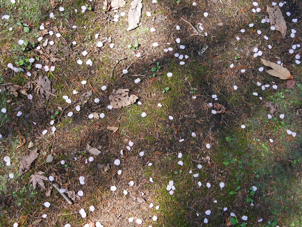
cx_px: 151
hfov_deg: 39.6
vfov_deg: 30.3
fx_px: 419
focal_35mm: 48
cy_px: 114
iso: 200
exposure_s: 1/125
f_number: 5
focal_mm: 24
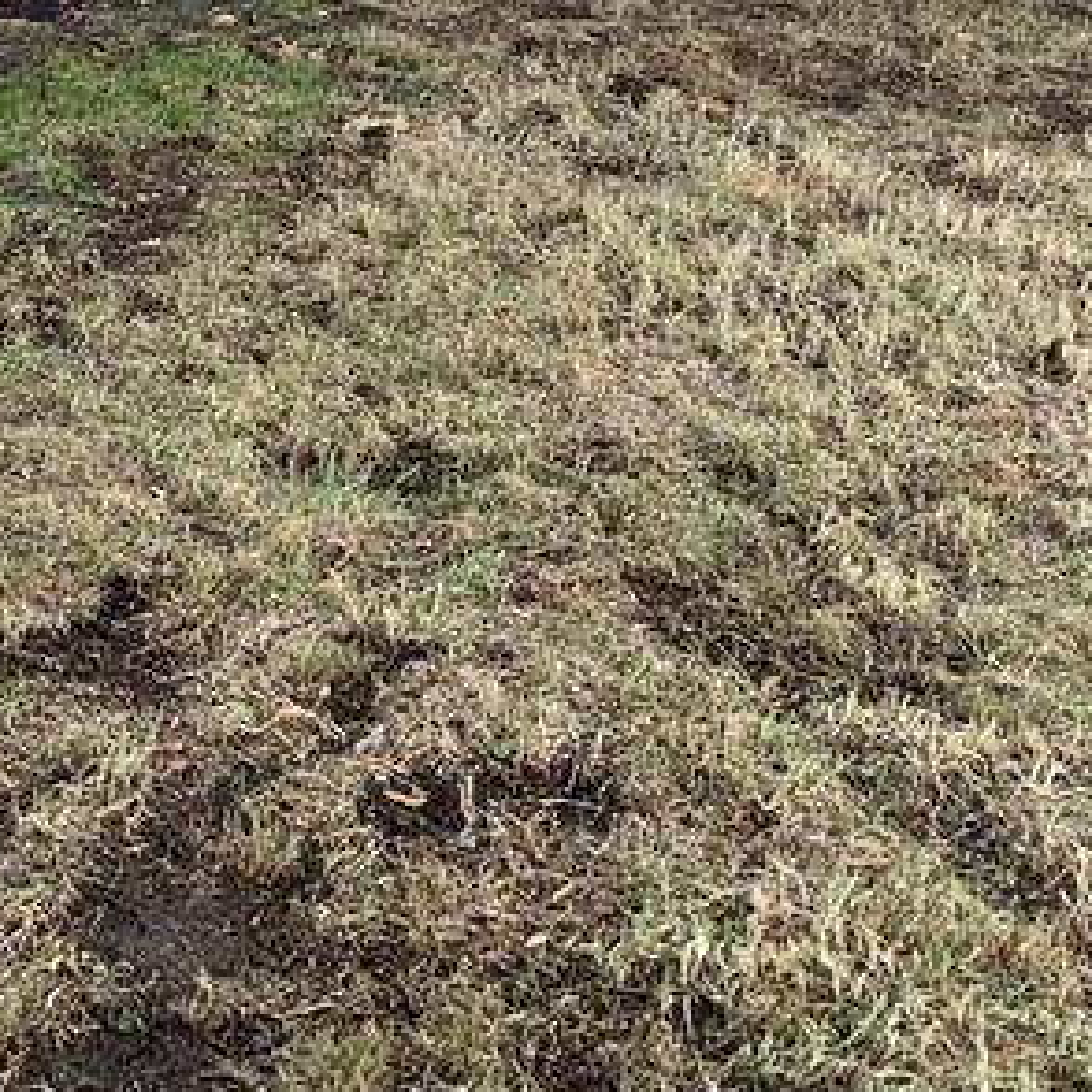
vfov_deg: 20.1
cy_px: -267
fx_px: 2855
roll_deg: +0.6
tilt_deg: +0.1
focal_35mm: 80
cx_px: 357
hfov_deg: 21.6
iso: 64
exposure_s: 1/121
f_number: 1.8
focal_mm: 4.25
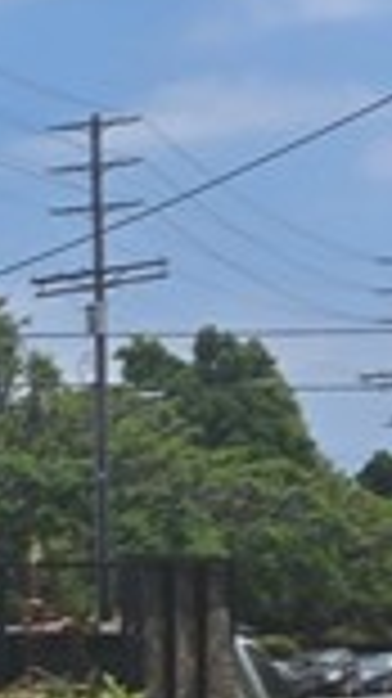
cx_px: -1334
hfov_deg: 5.9
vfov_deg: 12.8
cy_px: 725
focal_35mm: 166
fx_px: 3072
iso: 25
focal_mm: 5.4
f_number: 1.8
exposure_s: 1/2586
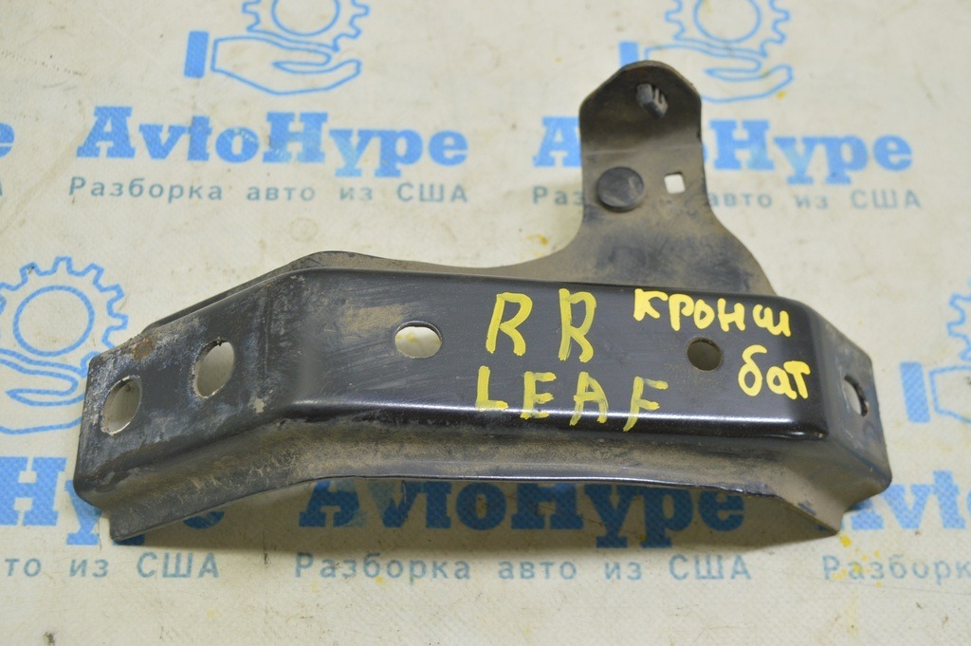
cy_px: 323
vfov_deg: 26.4
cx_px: 486
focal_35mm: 51
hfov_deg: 38.9
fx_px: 1374
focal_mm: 34
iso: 400
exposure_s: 1/20
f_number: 5.6
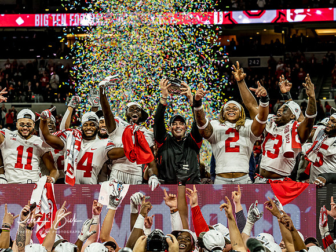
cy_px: 126
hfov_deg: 15.4
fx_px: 1239
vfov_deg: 11.6
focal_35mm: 128
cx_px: 168
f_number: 3.5
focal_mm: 60
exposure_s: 1/320
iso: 500
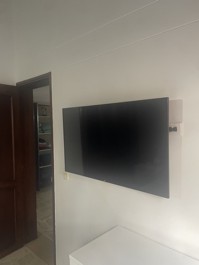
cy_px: 132
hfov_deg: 53.1
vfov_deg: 67.3
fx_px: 199
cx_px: 100
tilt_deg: -2.5
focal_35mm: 26
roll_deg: +0.5
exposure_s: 1/60
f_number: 1.6
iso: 200
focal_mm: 4.2
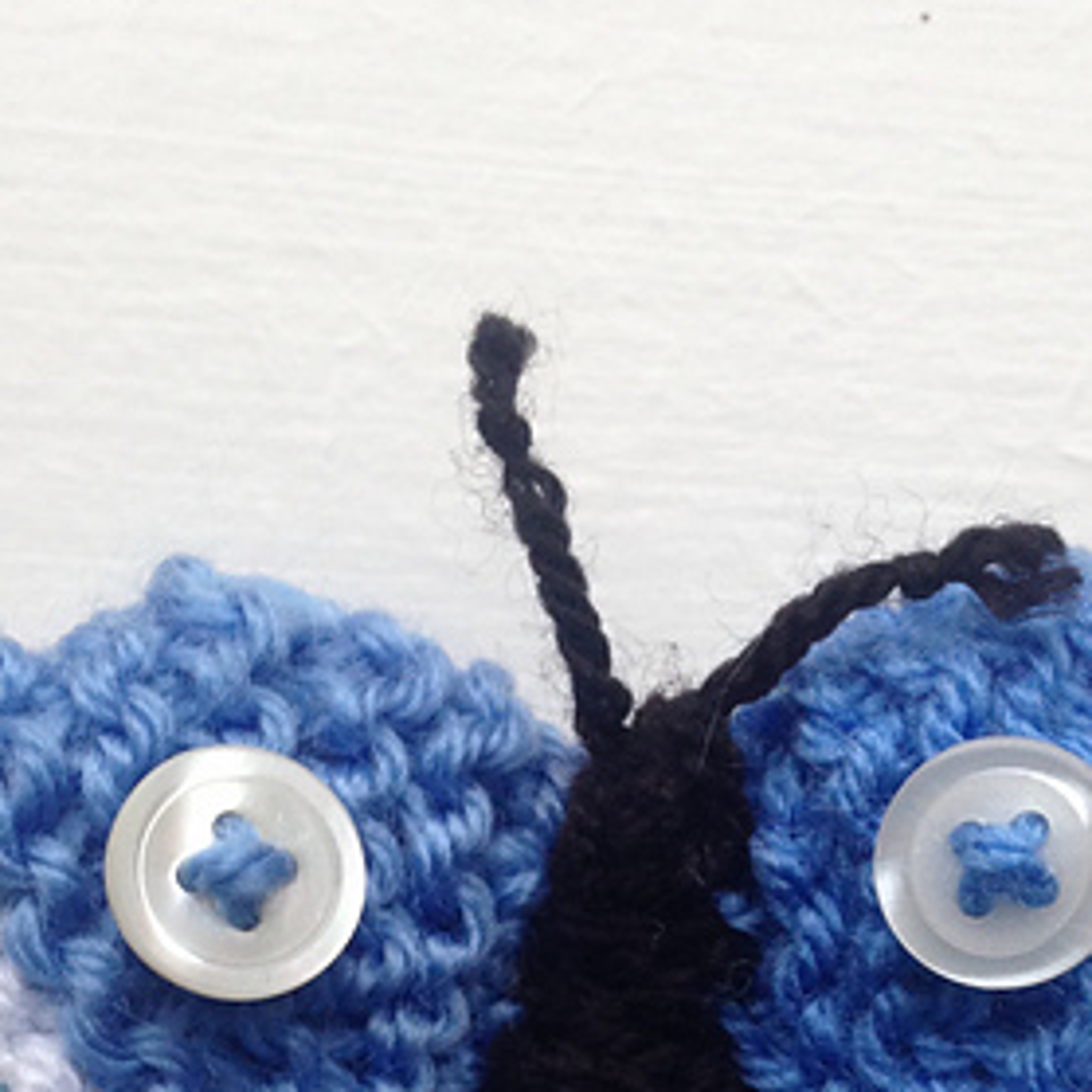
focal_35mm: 67
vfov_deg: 24.8
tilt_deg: -86.0
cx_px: 611
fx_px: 2391
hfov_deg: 25.7
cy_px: 1037
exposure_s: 1/20
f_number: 2.4
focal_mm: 4.12
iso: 100
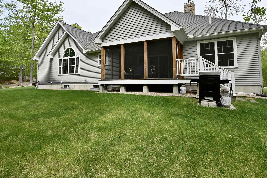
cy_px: 70
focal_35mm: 18
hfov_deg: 89.3
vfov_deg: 66.6
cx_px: 155
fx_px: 133
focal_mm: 14
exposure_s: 1/320
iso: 100
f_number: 6.3
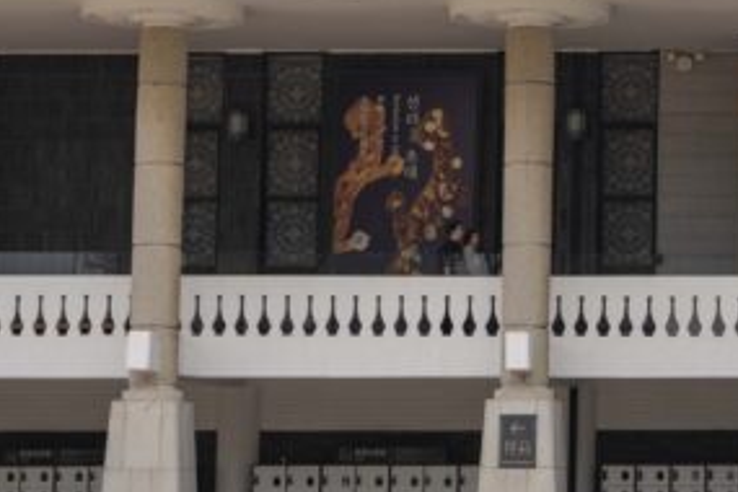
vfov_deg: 8.1
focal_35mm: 169
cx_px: 1023
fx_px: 3464
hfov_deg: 11.7
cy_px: 61
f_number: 7.1
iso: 100
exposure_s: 1/100
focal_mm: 47
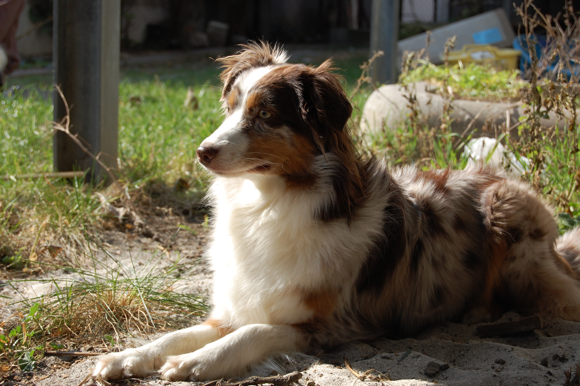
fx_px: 1328
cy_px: 193
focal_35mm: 82
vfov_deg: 16.5
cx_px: 290
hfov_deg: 24.6
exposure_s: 1/250
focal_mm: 55
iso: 200
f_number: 8
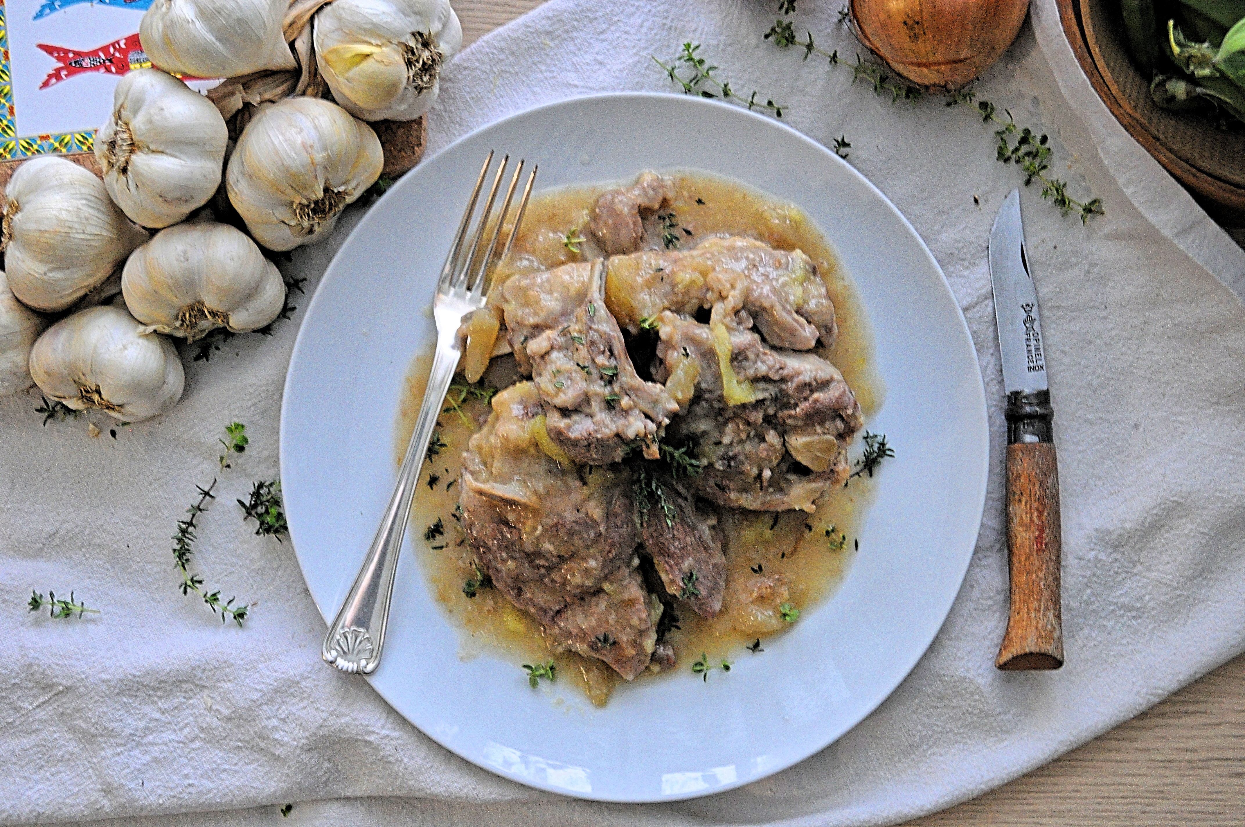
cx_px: 622
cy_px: 414
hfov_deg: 38.9
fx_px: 1762
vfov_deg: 26.4
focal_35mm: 51
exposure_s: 1/15
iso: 1600
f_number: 5
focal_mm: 34
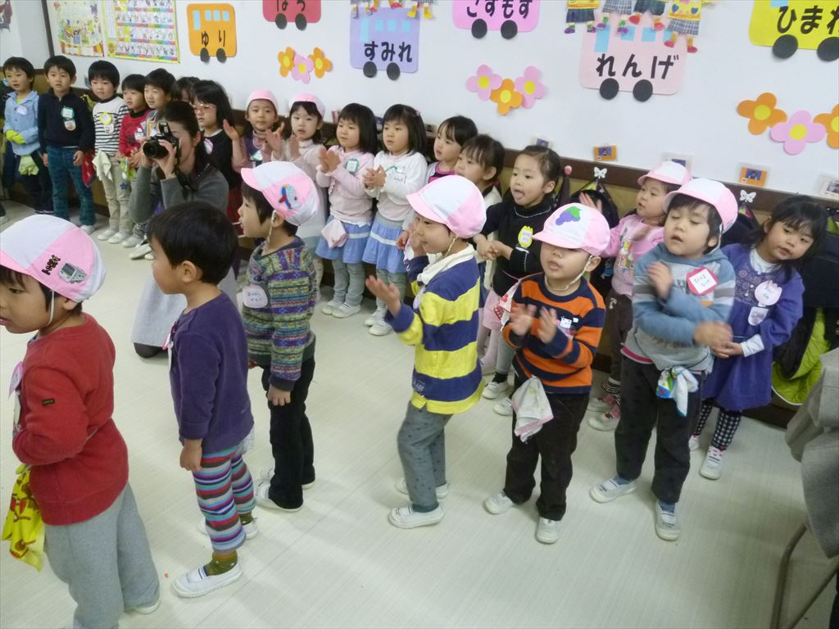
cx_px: 420
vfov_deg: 54.9
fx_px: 606
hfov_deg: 69.4
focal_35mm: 25
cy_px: 314
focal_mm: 4.5
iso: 320
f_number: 2.8
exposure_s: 1/30
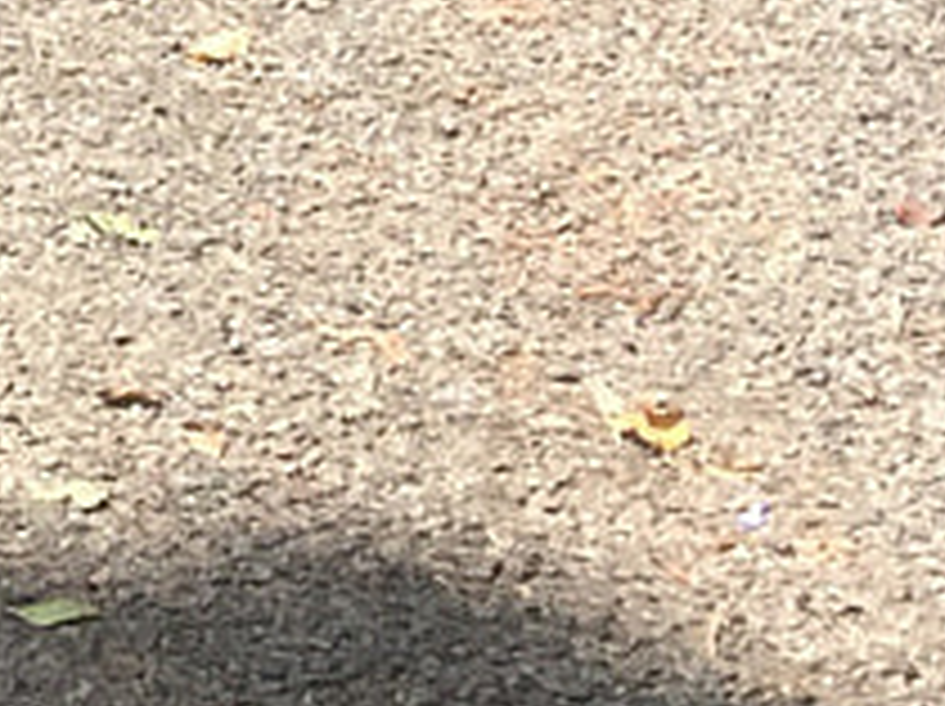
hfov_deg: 8.5
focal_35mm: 221
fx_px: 6026
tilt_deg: +0.8
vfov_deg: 6.1
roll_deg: -2.5
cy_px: -1479
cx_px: -891
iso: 32
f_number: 2.2
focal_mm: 4.15
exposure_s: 1/719
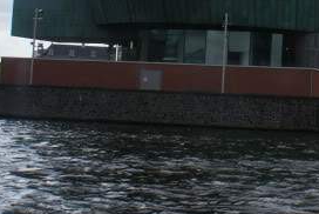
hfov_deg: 15.7
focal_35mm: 124
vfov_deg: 10.9
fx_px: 1100
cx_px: 408
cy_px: -31
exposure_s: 1/160
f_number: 10
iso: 100
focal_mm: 22
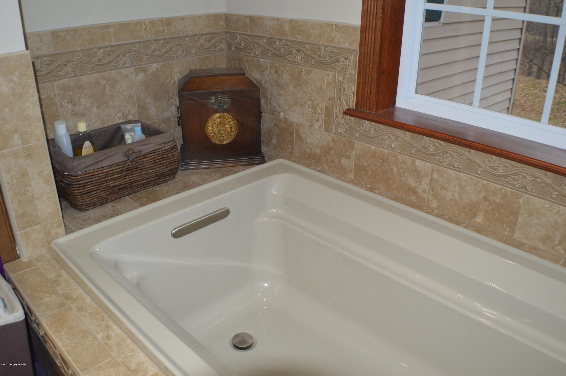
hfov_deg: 49.6
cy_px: 188
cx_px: 283
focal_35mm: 39
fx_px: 613
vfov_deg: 34.1
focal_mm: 26
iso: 1000
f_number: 4.2
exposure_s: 1/60
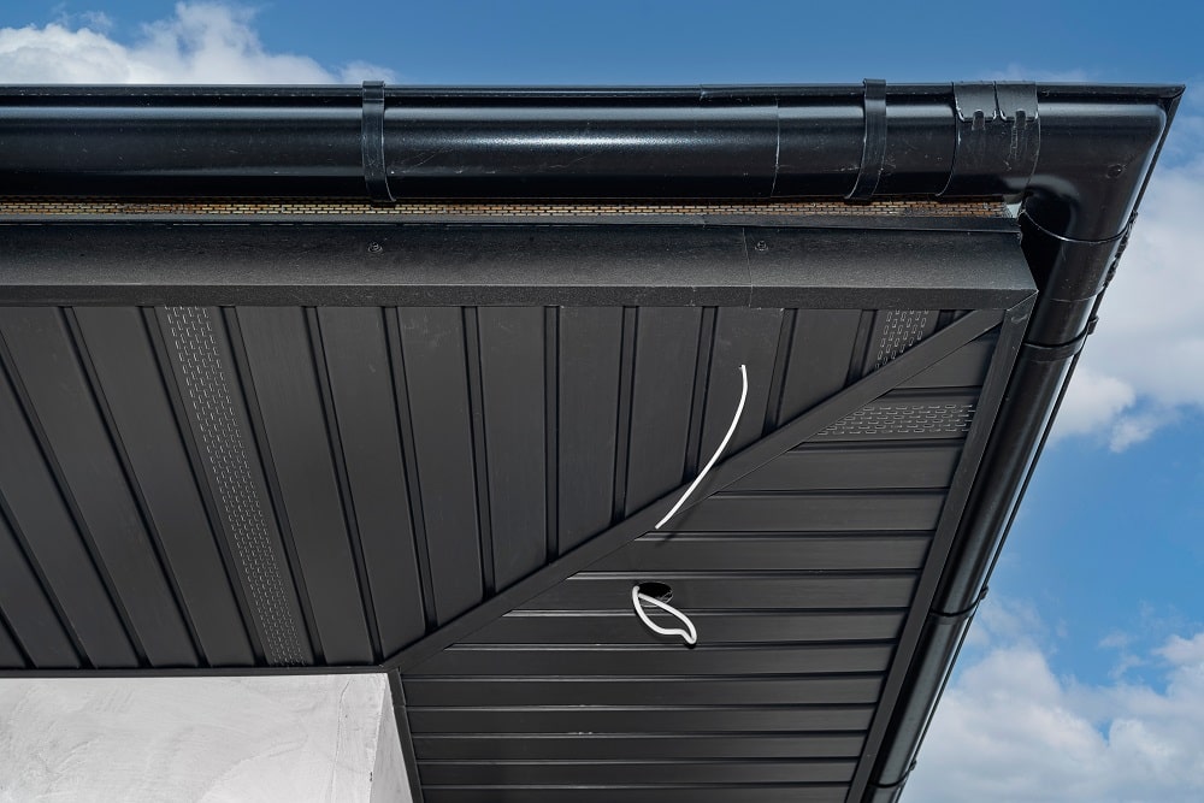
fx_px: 1171
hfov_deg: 54.4
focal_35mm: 35
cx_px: 602
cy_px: 402
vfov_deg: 37.9
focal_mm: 35
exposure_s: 1/60
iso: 100
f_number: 5.6
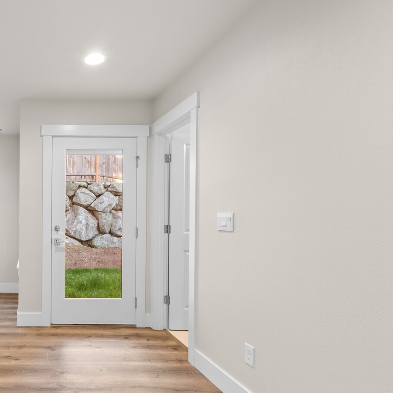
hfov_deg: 54.9
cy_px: 217
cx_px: 27
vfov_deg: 64.9
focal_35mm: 24
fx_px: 308
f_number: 9
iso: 100
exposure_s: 2.5
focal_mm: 10
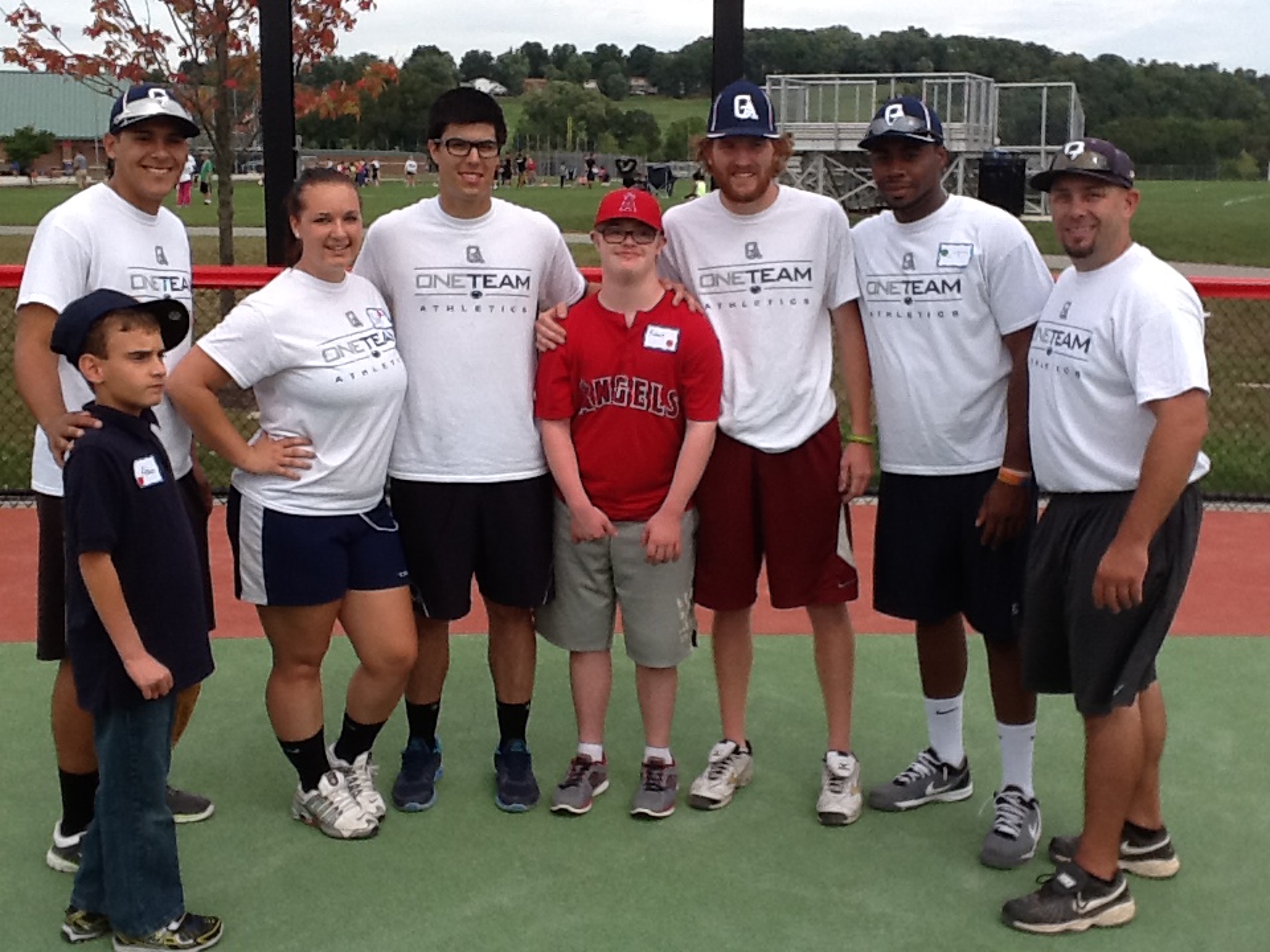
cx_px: 635
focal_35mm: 44
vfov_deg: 32.9
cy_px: 476
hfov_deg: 42.9
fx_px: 1614
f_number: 2.4
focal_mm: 2.03
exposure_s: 1/1274
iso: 40
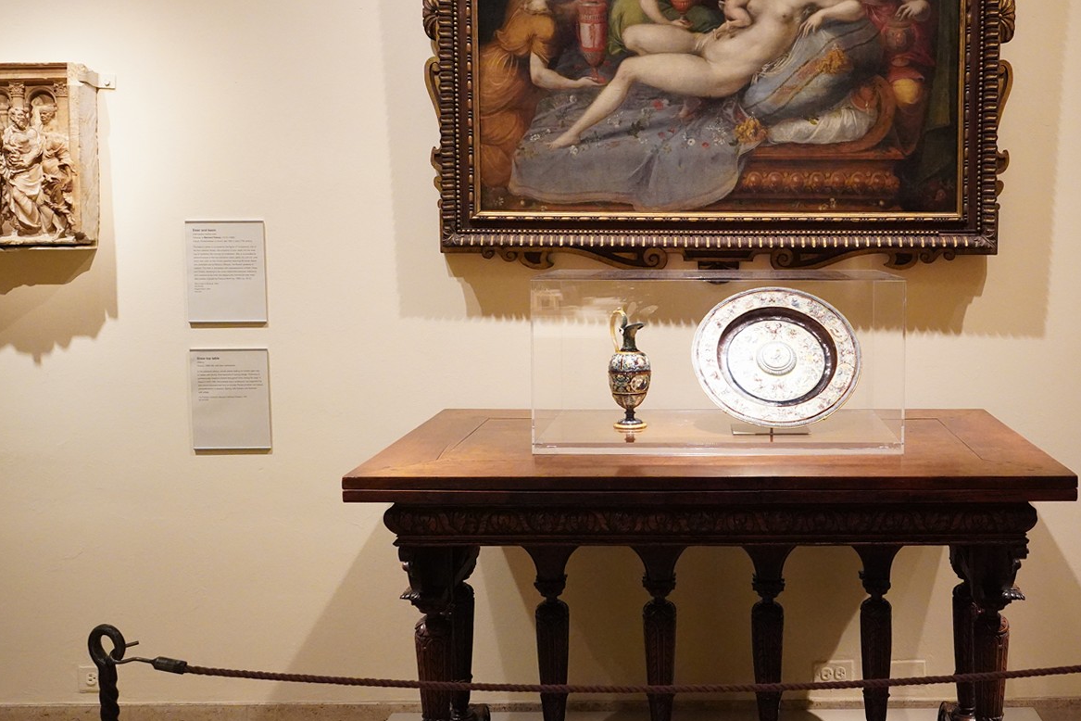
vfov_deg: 36.7
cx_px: 724
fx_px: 1081
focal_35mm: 36
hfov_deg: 52.1
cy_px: 291
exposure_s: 1/100
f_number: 5.6
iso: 8000
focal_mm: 21
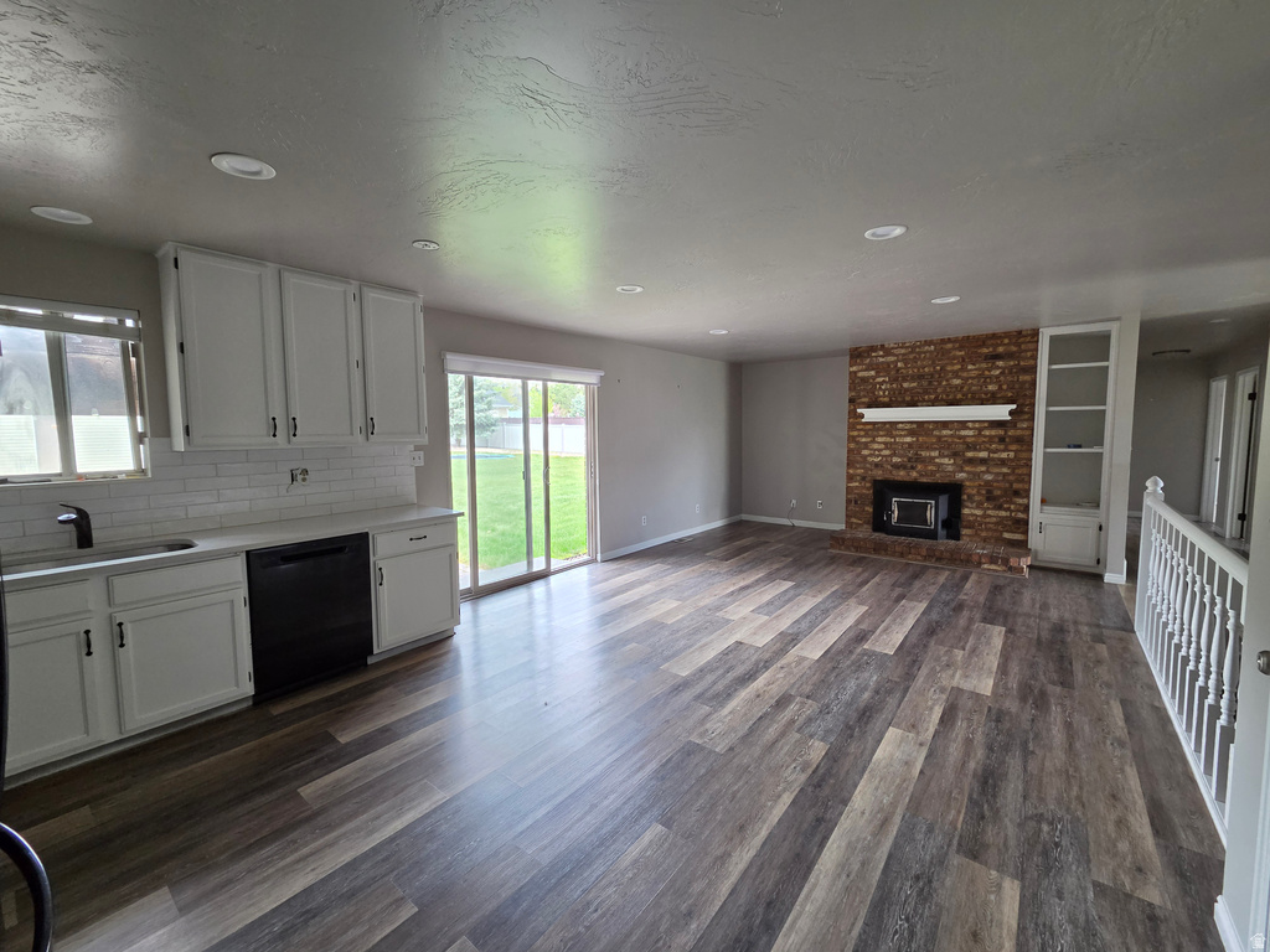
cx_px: 635
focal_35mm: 13
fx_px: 477
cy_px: 476
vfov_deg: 89.9
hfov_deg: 106.2
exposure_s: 1/120
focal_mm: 2.2
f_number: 2.2
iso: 200
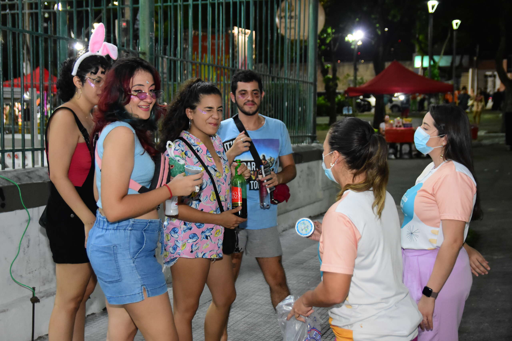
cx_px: 256
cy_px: 170
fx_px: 683
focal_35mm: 48
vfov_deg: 28.1
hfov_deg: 41.1
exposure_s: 1/125
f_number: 3.2
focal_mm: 32
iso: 3200
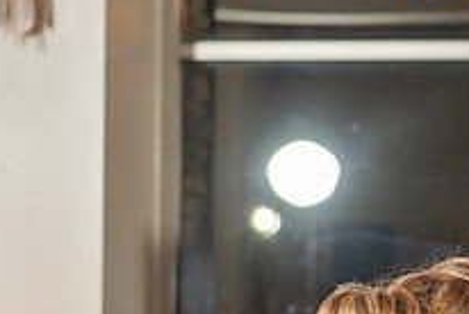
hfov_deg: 8.2
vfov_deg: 5.5
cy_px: 316
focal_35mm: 248
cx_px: 597
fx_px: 3235
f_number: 3.5
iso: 800
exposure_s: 1/160
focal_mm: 70
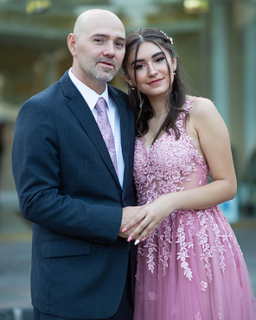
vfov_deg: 19.8
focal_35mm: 97
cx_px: 128
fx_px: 919
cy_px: 157
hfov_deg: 15.9
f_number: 2
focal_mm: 85
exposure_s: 1/500
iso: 250
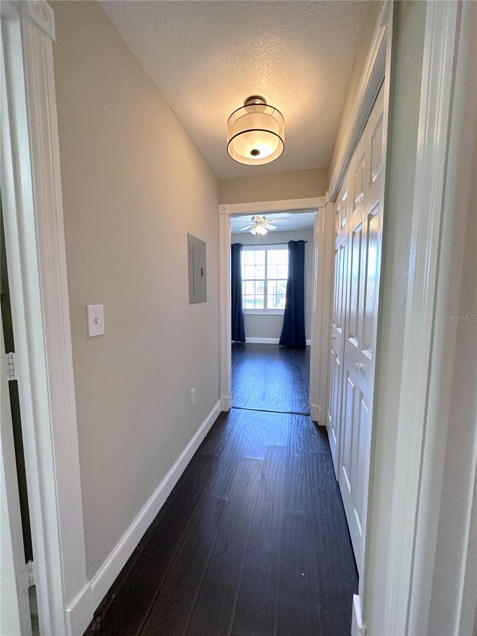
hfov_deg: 85.7
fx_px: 257
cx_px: 238
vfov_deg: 102.1
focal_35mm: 14
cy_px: 318
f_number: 2.2
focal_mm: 2.22
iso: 200
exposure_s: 1/120
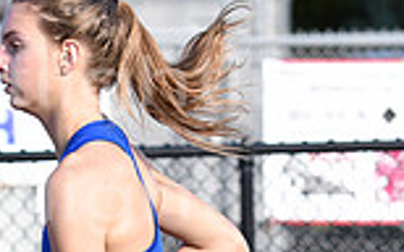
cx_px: 194
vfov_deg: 2.3
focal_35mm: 565
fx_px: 6216
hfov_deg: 3.7
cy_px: 490
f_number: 5.6
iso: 800
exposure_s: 1/3200
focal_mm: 98
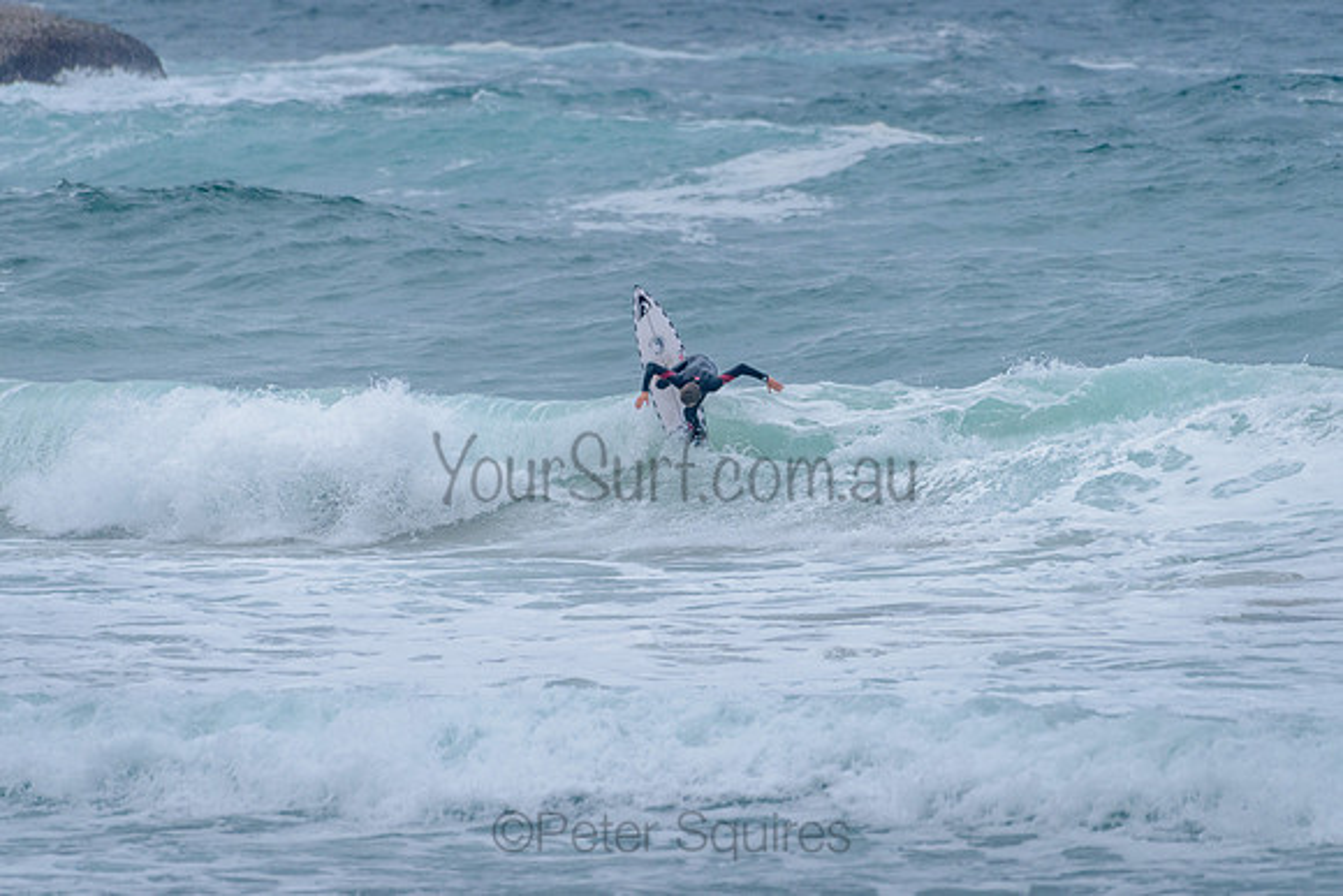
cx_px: 673
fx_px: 22864
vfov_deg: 2.2
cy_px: 348
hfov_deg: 3.4
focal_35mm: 613
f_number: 5.6
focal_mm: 500
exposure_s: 1/2000
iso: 1400
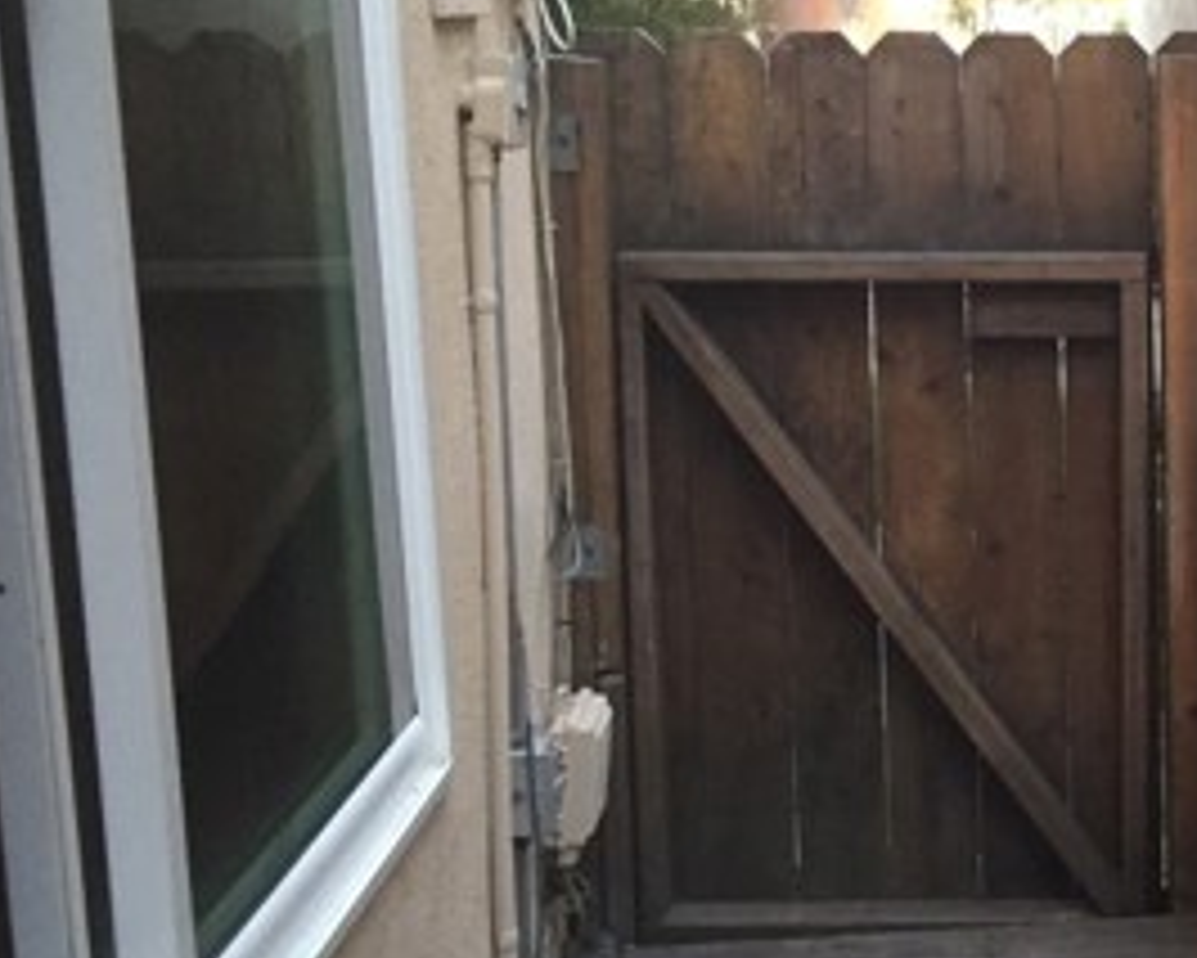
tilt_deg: -10.9
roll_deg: -1.1
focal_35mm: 68
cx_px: 1282
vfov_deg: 22.5
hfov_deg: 26.0
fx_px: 2410
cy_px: 495
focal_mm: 4.15
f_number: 2.2
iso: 160
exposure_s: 1/30
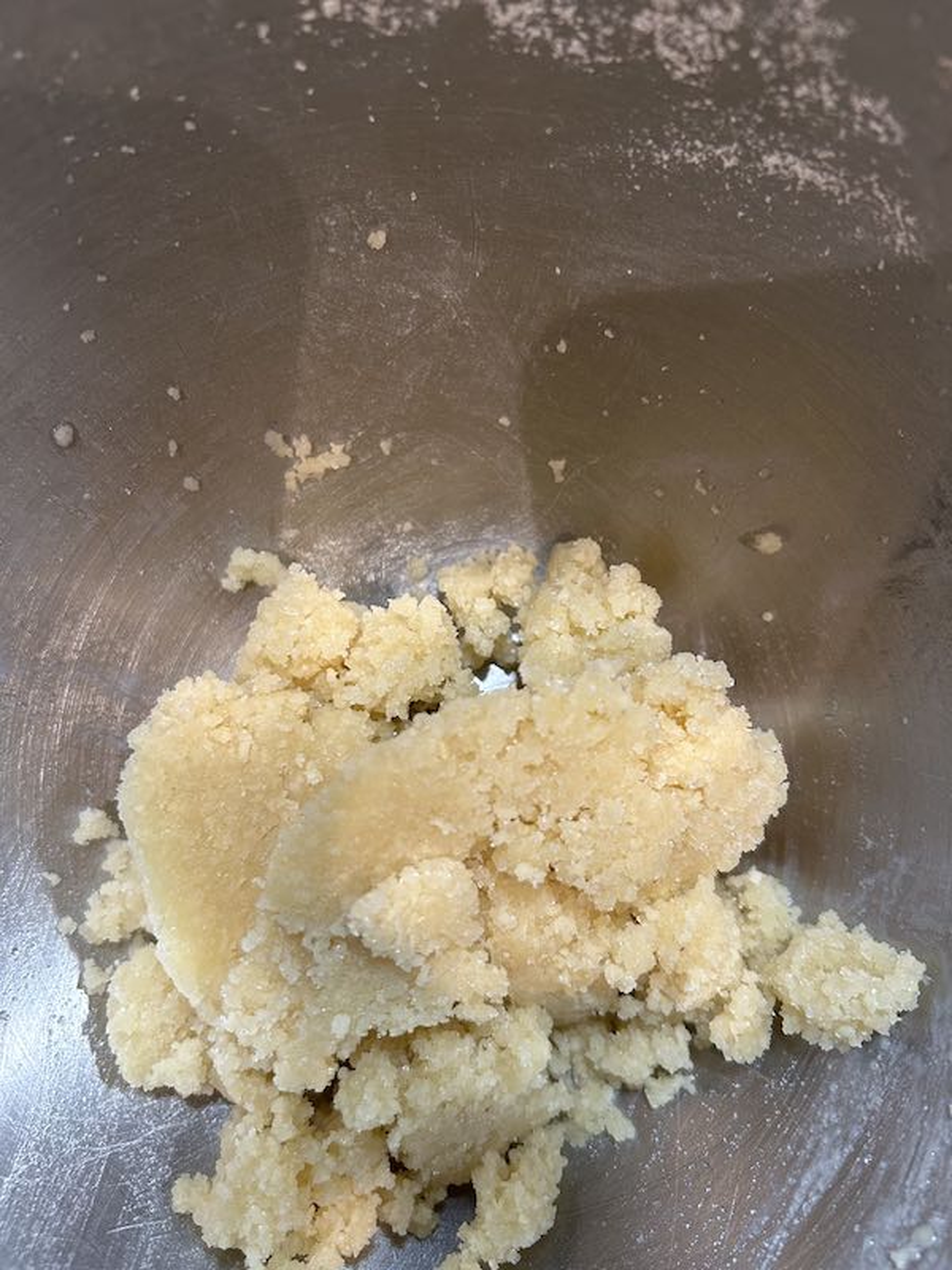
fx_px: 953
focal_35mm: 26
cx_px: 476
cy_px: 635
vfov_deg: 67.3
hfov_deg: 53.1
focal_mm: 5.7
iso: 125
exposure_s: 1/71
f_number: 1.5
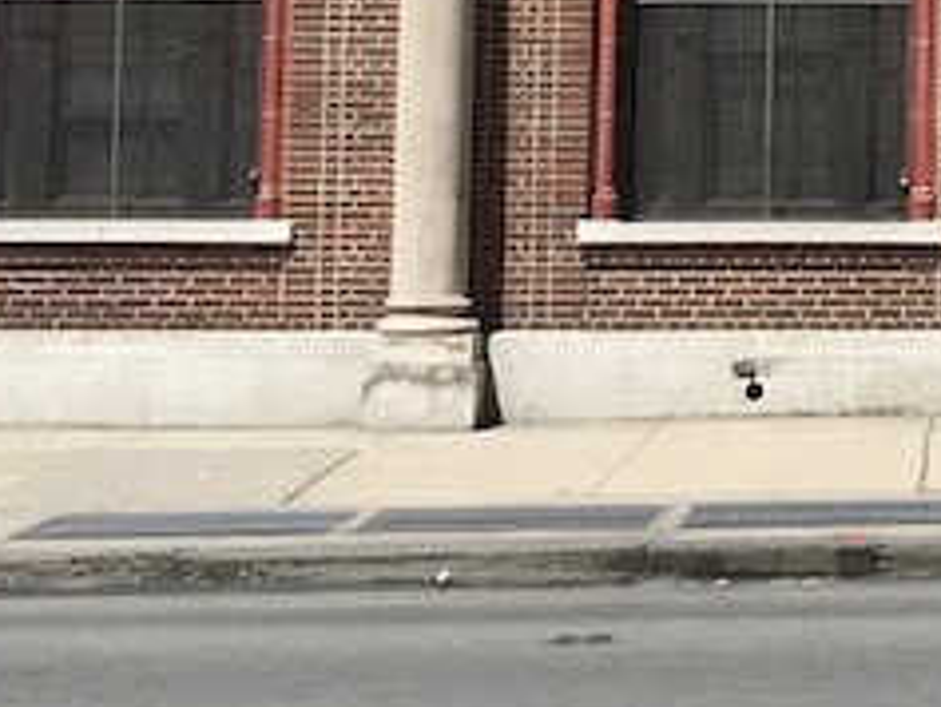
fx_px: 4107
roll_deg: -0.7
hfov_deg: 12.6
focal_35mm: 151
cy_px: -218
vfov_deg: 9.7
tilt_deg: +7.9
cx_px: 1310
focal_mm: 3.99
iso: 20
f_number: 1.8
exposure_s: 1/2037
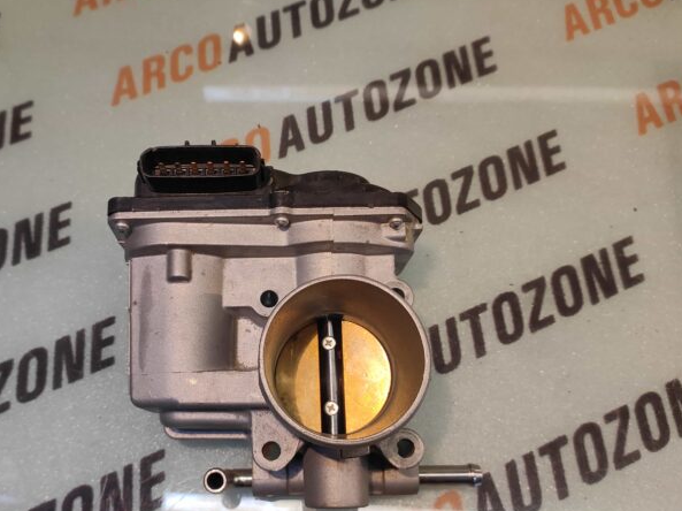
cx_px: 270
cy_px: 304
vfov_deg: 60.6
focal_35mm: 22
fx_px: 433
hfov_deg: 75.5
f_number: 1.79
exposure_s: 1/50
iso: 109
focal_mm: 4.74
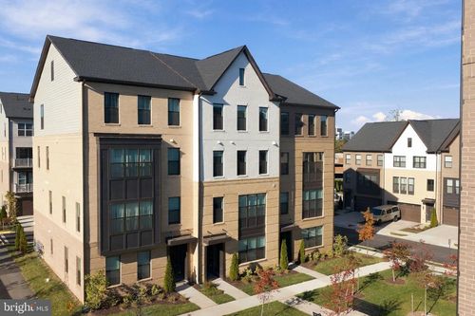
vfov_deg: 46.4
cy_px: 158
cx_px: 238
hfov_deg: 65.5
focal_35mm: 28
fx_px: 369
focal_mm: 14.4
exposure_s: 1/2000
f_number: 2.8
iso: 250
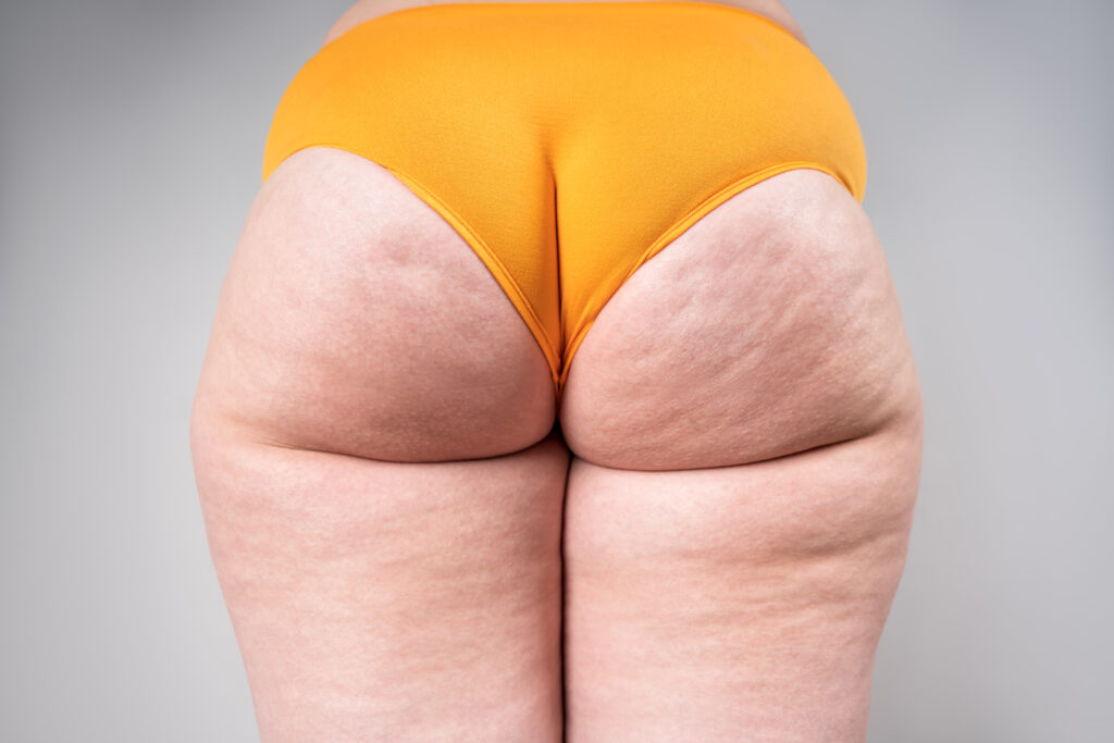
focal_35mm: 24
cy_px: 372
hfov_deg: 73.7
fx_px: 743
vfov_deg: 53.1
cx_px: 557
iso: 100
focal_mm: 24
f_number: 5.6
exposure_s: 1/160
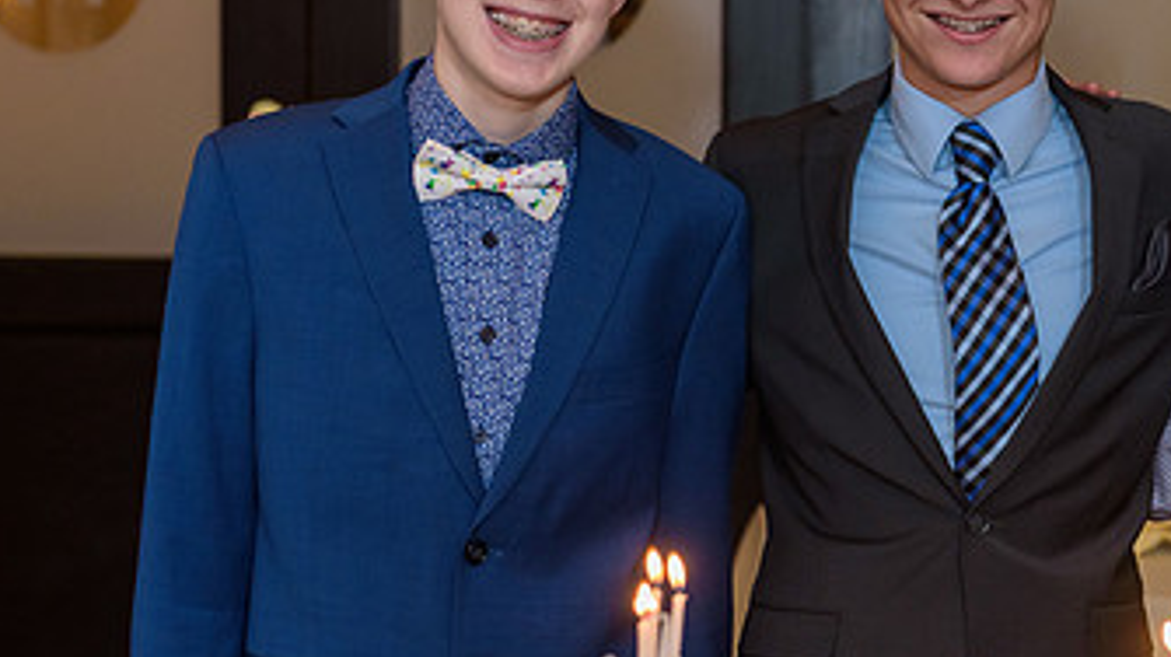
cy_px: 309
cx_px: 975
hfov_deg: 19.4
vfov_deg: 11.1
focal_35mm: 109
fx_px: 3383
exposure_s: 1/160
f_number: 3.2
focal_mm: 60
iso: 1600
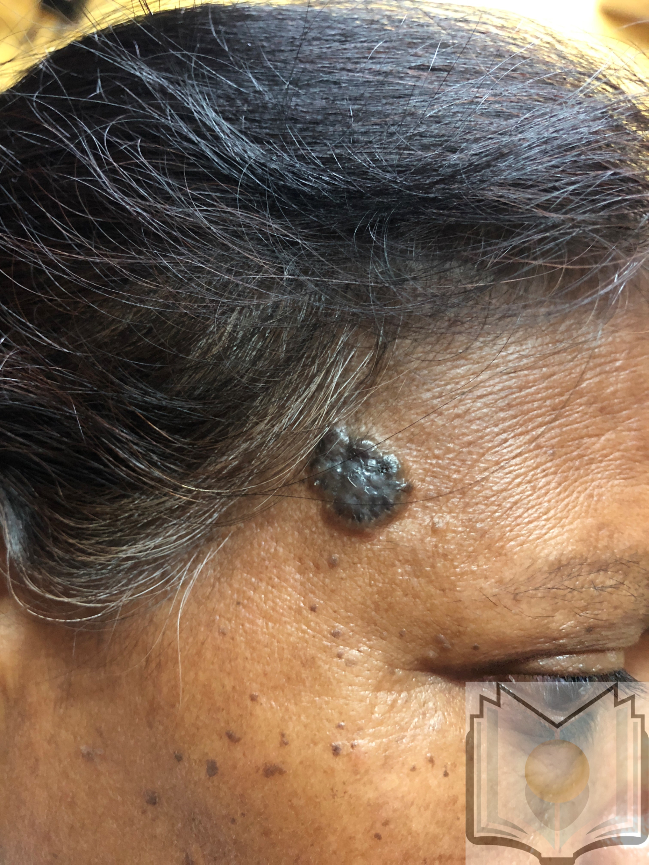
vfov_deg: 63.4
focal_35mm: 28
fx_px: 700
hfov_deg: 49.7
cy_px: 432
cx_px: 324
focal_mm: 4
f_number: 1.8
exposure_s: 1/5
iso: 100
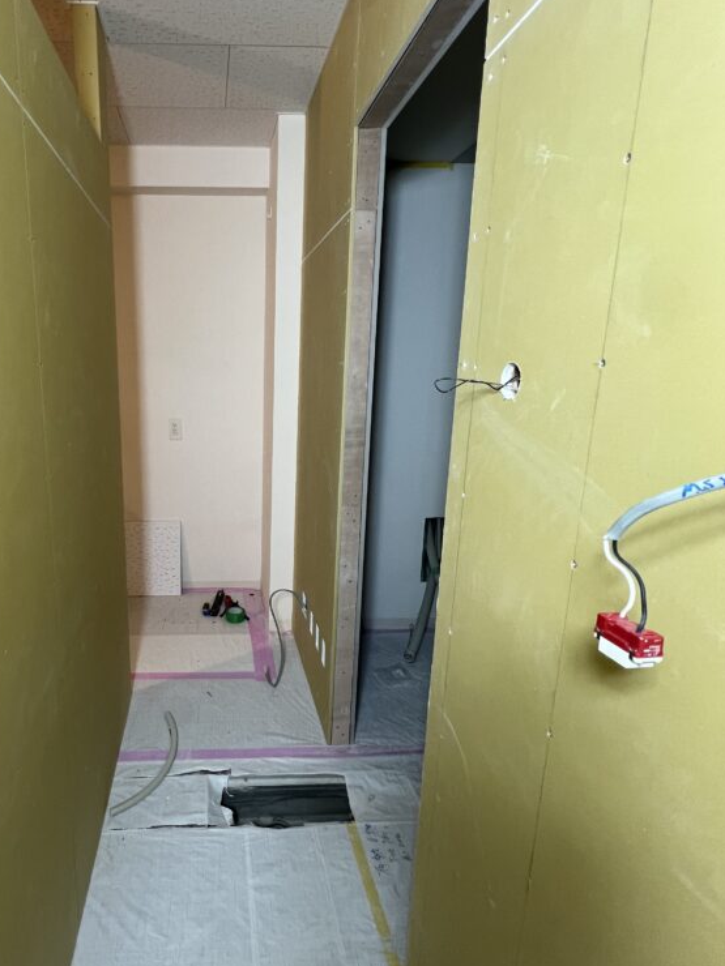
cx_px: 231
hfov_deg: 69.2
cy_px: 473
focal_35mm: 18
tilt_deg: -11.5
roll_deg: -0.2
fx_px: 503
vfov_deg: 87.7
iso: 160
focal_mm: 1.57
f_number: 1.8
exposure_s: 1/100
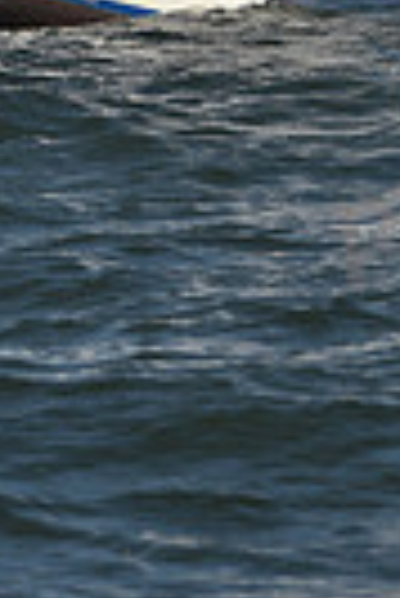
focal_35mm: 435
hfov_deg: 3.2
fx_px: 7231
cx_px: 101
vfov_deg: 4.7
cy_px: -450
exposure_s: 1/1250
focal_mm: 100
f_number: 5
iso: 250
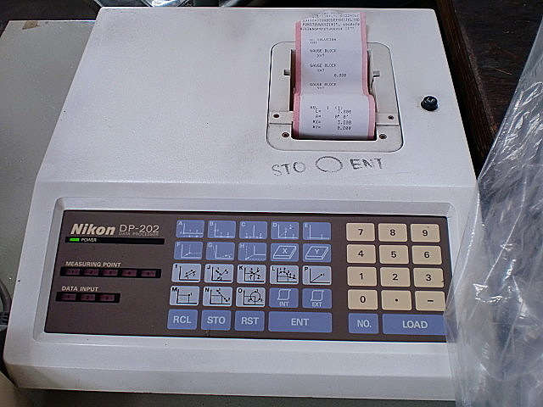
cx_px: 272
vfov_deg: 40.7
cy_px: 204
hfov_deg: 52.6
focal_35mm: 35
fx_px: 549
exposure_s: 1/60
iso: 100
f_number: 3.1
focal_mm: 6.3
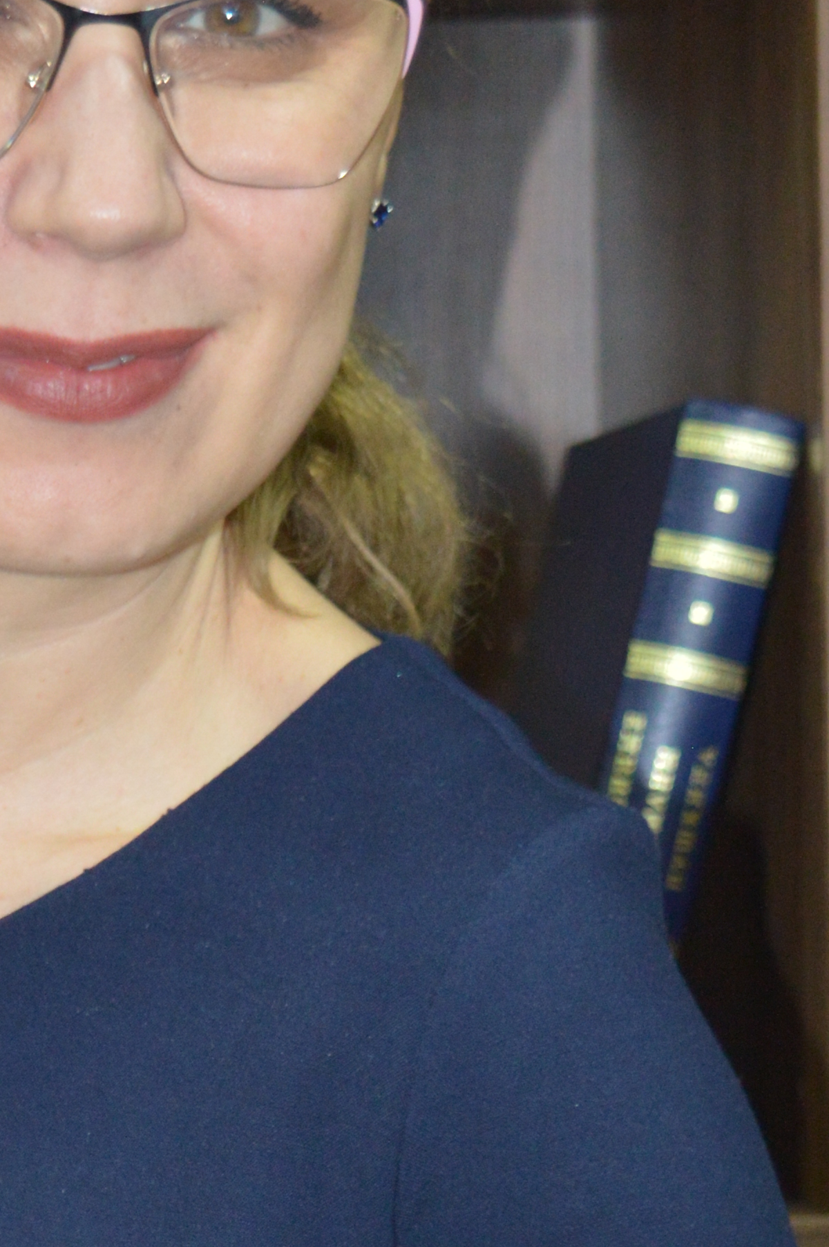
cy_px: 1233
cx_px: -146
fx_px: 6229
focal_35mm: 180
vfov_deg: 11.3
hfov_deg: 7.6
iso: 800
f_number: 4.8
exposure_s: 1/60
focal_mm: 36
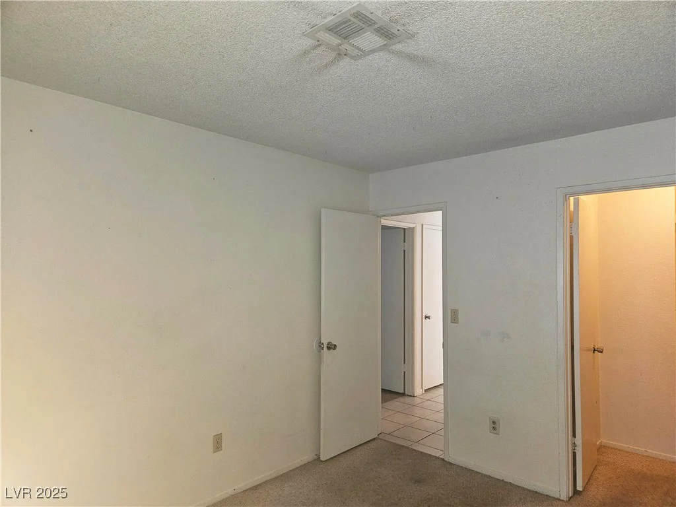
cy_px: 254
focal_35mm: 23
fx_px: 449
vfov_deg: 58.9
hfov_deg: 73.9
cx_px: 338
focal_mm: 5.4
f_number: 1.8
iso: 160
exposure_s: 1/24
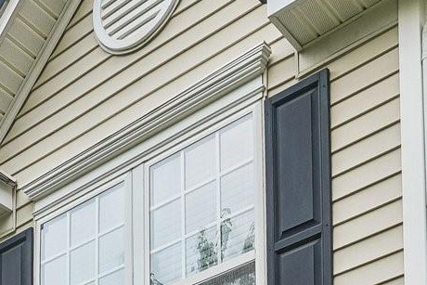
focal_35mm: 90
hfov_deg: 22.4
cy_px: 443
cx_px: 106
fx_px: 1069
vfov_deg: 14.1
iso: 100
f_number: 8
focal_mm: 13.5
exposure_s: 1/45
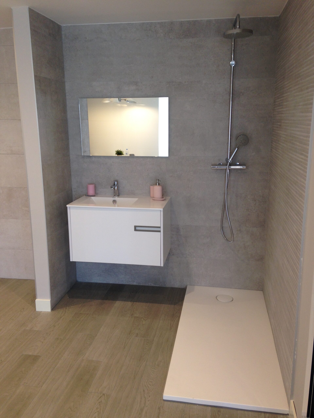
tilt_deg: -13.2
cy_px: 209
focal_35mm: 33
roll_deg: +0.3
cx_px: 157
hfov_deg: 42.9
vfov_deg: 55.4
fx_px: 399
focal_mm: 4.12
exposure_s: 1/30
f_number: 2.4
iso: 50
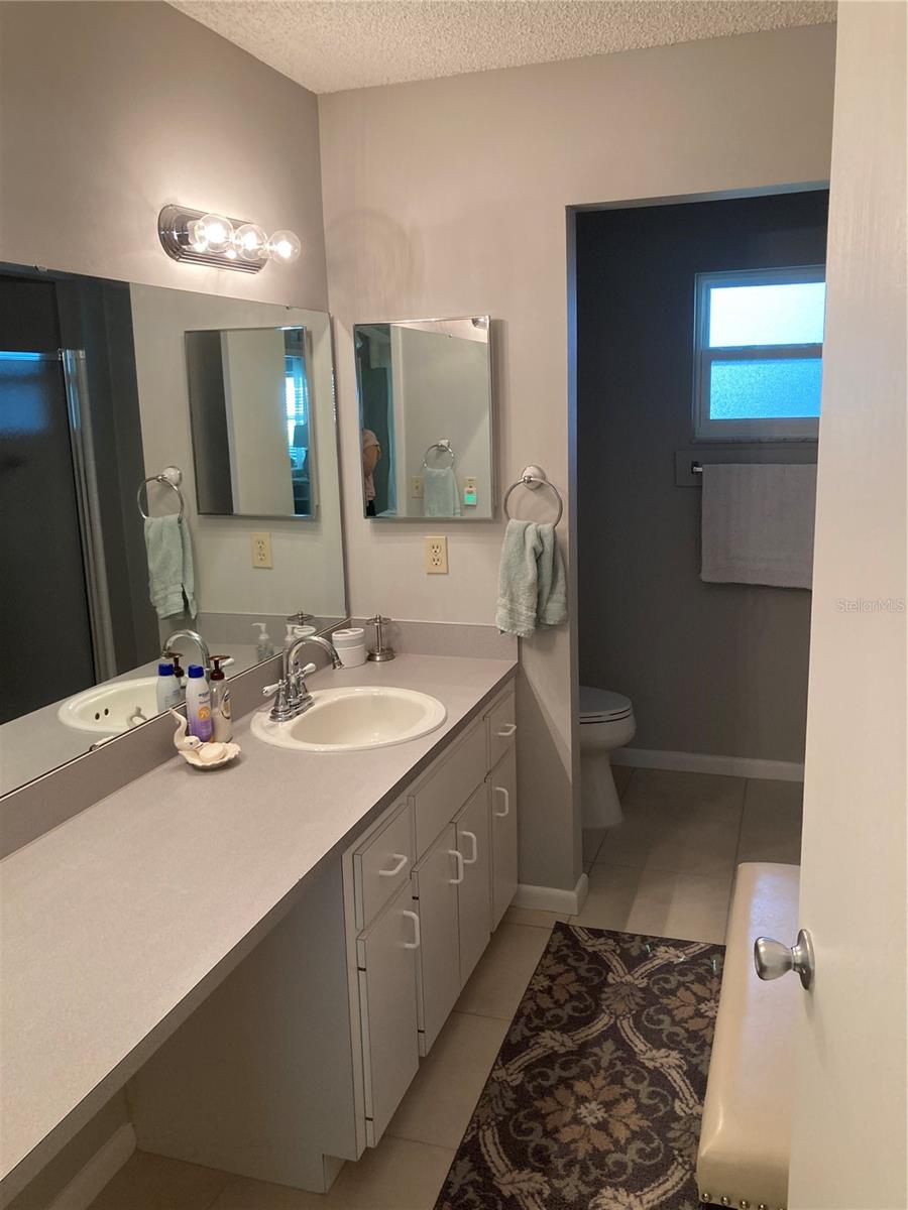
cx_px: 454
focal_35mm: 28
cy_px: 605
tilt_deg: -10.0
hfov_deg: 49.7
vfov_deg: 63.4
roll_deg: +2.7
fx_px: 979
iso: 125
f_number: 1.8
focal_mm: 3.99
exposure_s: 1/60
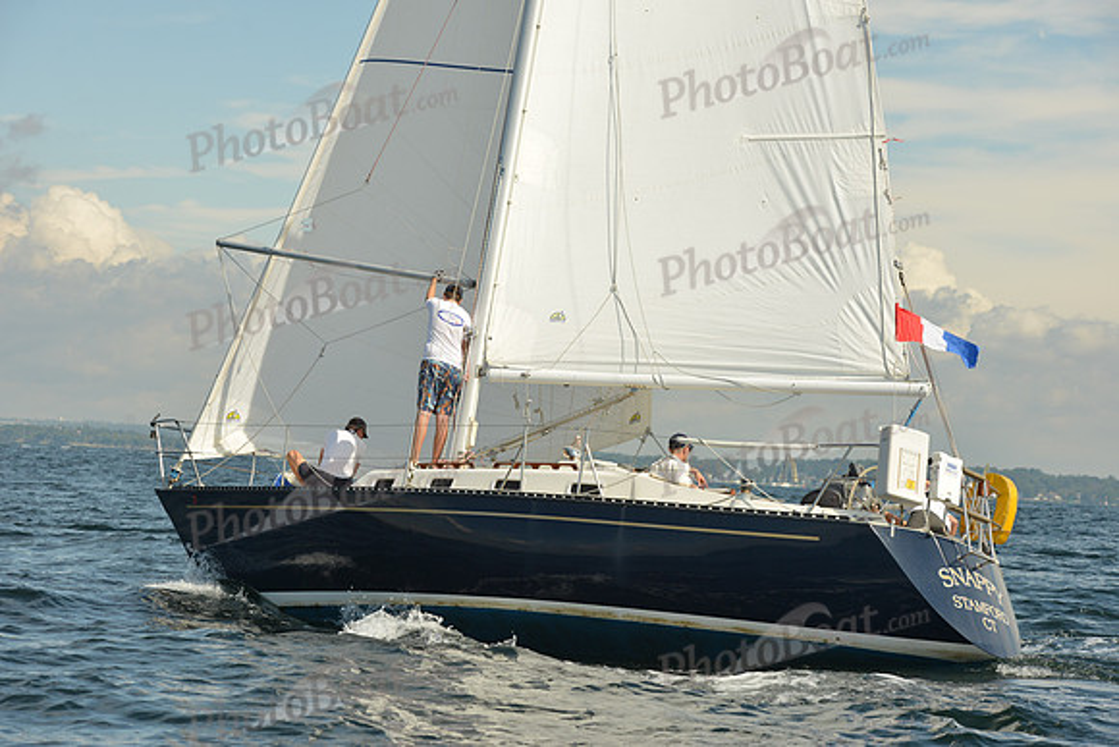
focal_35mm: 105
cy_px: 374
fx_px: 3264
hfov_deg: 19.5
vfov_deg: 13.0
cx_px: 560
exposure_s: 1/1250
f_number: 9
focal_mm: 105
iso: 320
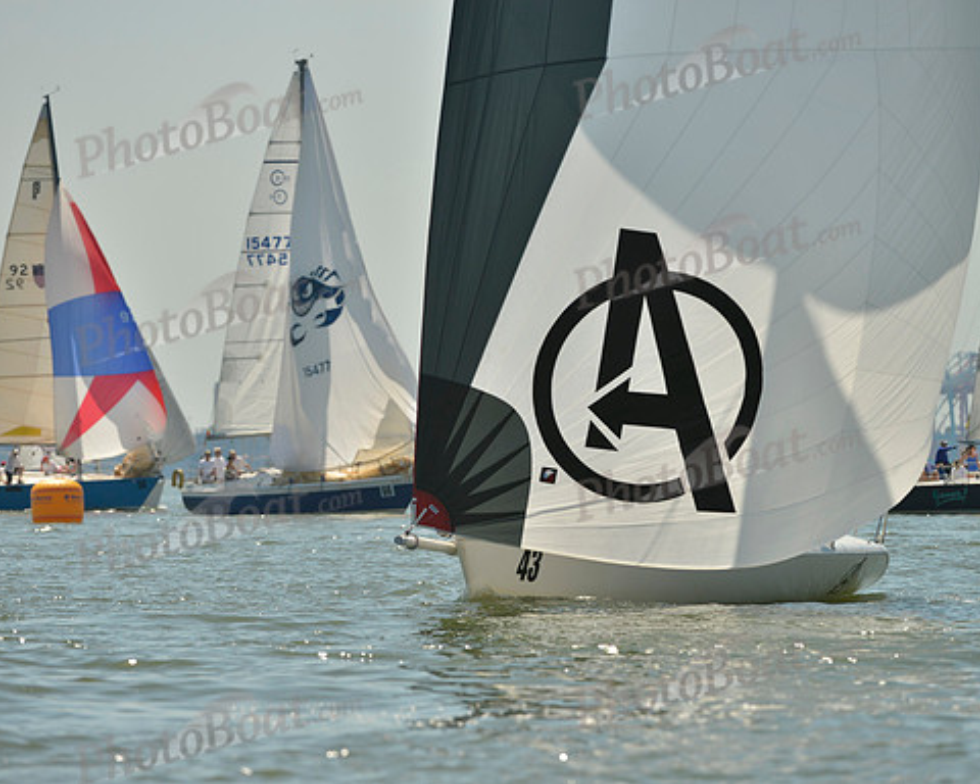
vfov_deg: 4.6
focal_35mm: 340
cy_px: 391
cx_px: 470
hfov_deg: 5.7
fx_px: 9861
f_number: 6.3
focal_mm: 300
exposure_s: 1/1600
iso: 200
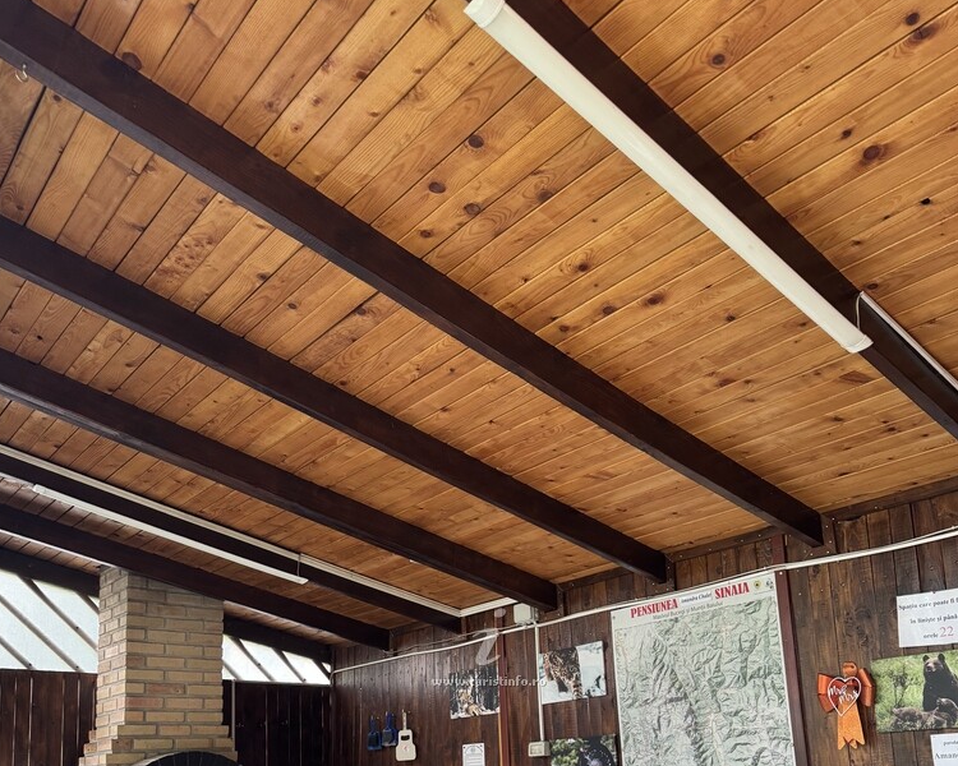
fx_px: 907
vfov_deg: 43.4
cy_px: 627
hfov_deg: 55.7
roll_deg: +2.0
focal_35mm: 32
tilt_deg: +11.2
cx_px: 470
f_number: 1.78
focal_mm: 6.76
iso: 200
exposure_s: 1/110
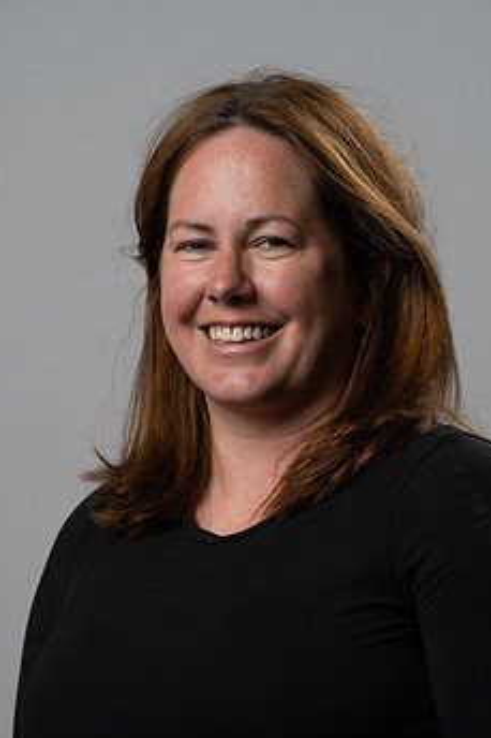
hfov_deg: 6.7
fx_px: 4177
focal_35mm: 204
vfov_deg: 10.1
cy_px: 444
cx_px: 244
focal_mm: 156
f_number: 7.1
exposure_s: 1/160
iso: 160
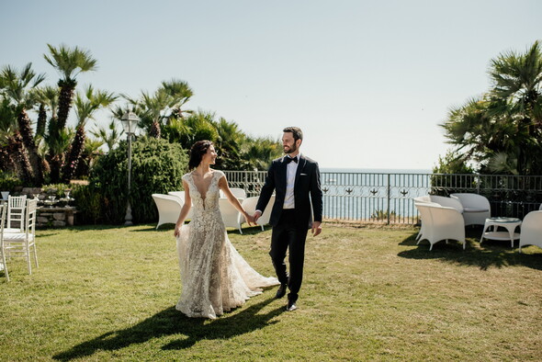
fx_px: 527
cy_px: 181
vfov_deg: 37.9
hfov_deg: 54.4
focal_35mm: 35
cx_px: 271
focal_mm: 35
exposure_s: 1/2500
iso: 160
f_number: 3.2
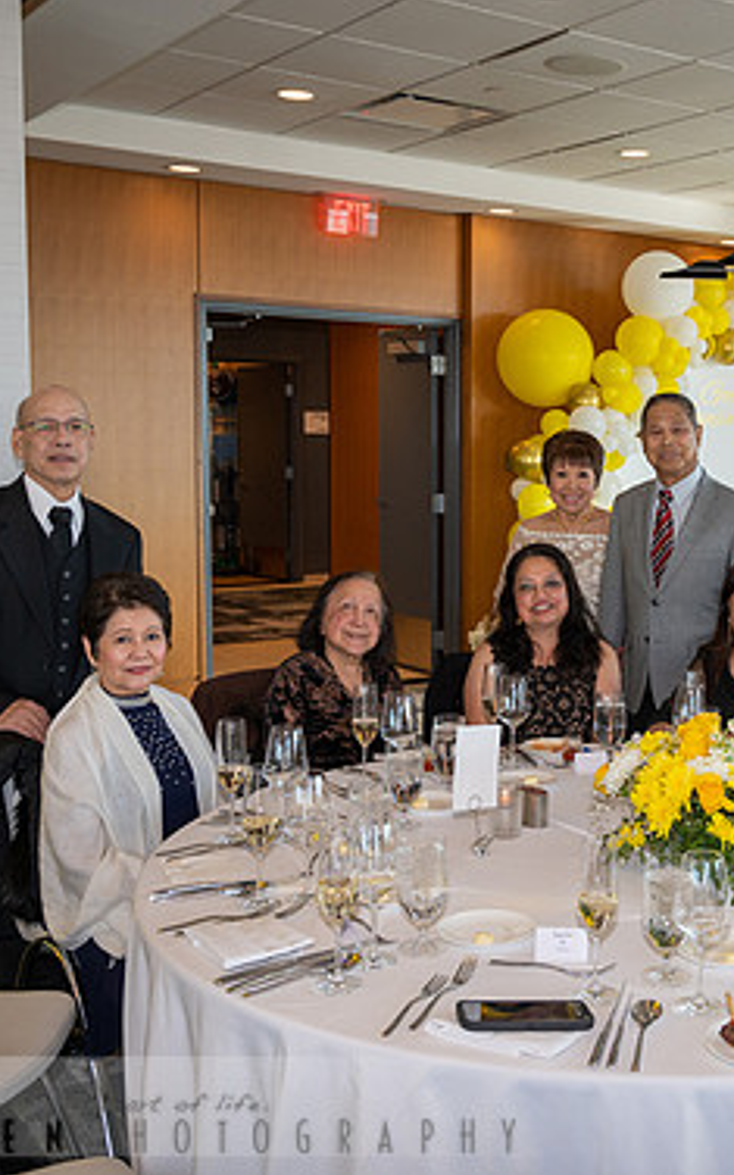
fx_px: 1408
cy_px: 575
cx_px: 625
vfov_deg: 45.3
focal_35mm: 44
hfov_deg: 28.4
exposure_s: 1/160
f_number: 5.6
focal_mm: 28
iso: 1000
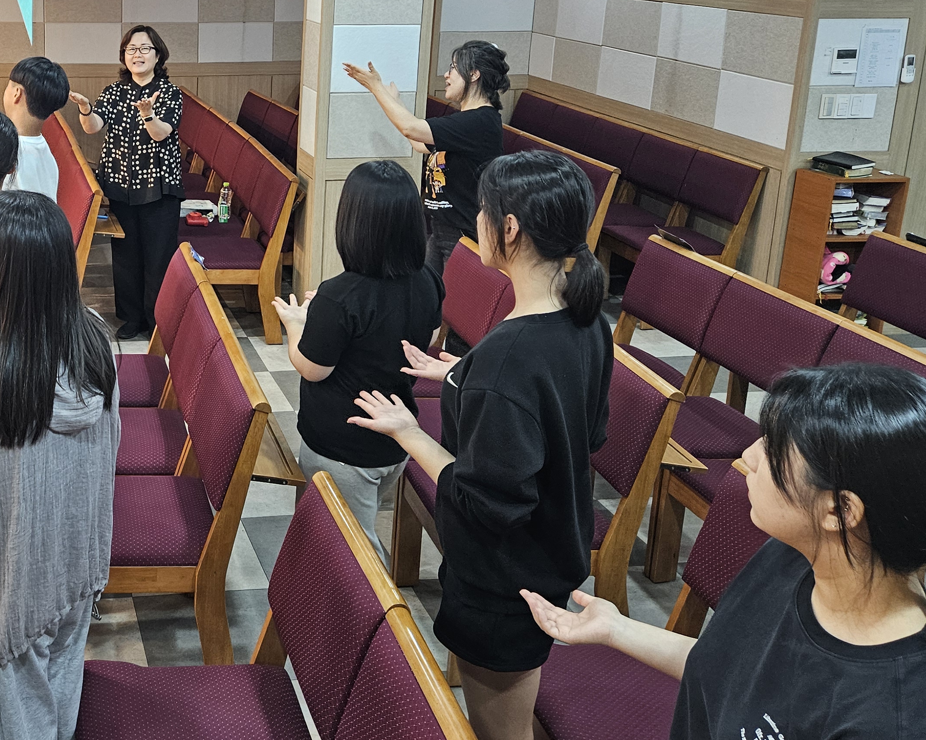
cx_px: 156
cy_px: 201
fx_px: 1151
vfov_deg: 35.0
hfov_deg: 41.5
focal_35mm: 42
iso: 320
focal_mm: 5.4
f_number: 1.8
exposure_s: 1/120
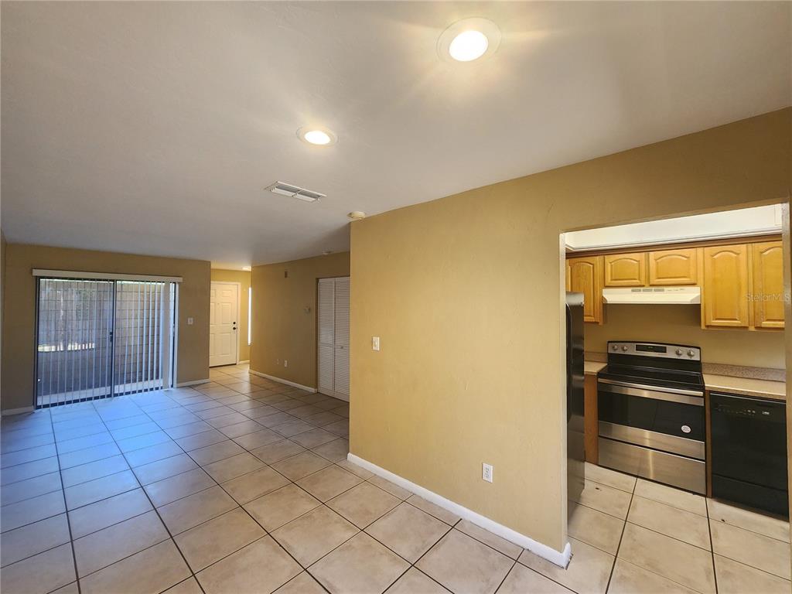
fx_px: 297
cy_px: 297
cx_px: 396
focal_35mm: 13
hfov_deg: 106.2
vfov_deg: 89.9
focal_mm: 2.2
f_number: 2.2
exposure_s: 1/60
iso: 200
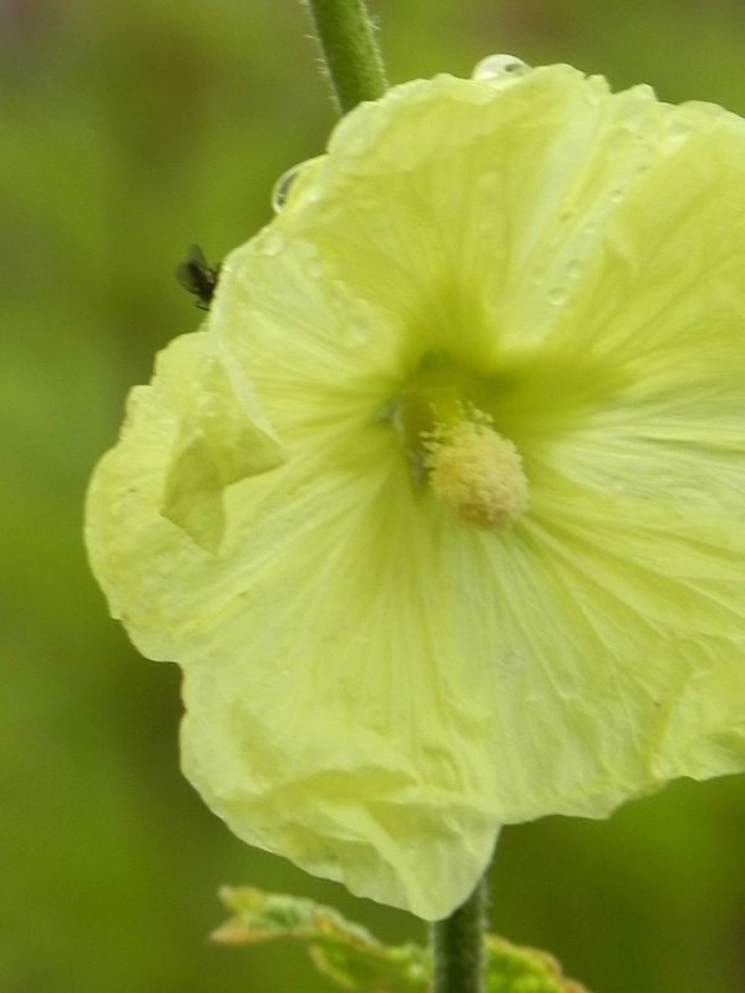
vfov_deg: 3.5
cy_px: 497
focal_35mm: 568
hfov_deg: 2.6
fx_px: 16295
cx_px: 372
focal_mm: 75.7
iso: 160
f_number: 5
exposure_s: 1/60
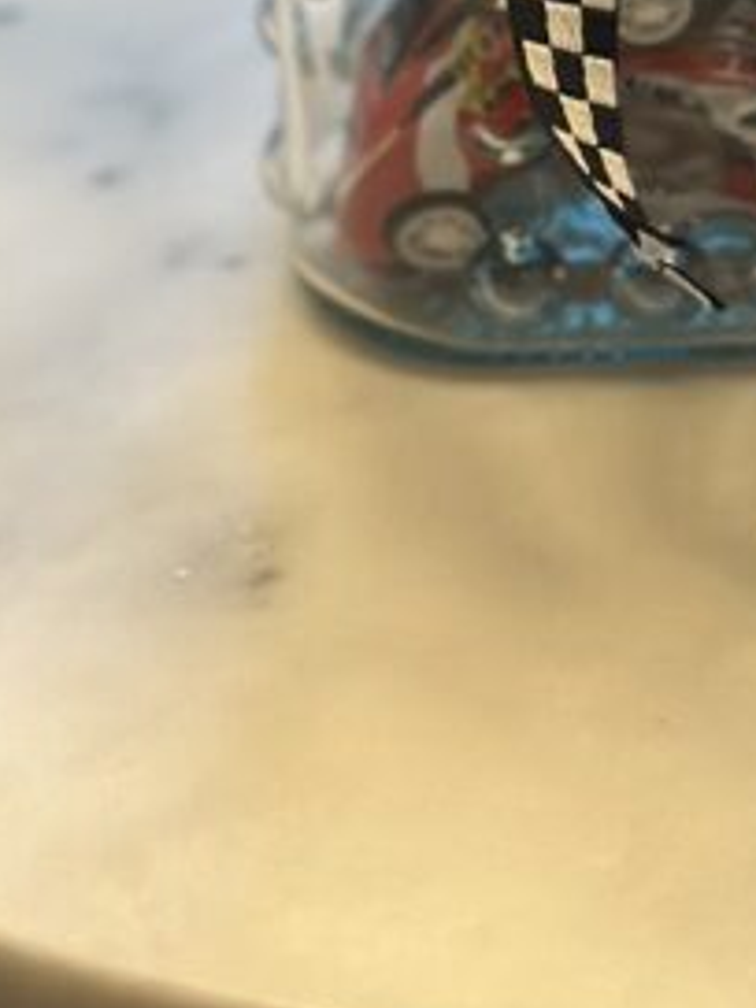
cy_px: -374
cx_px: 867
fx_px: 5271
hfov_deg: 8.1
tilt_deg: -24.0
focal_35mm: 181
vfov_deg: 10.6
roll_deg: -0.6
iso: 125
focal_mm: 6.86
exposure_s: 1/60
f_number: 1.78
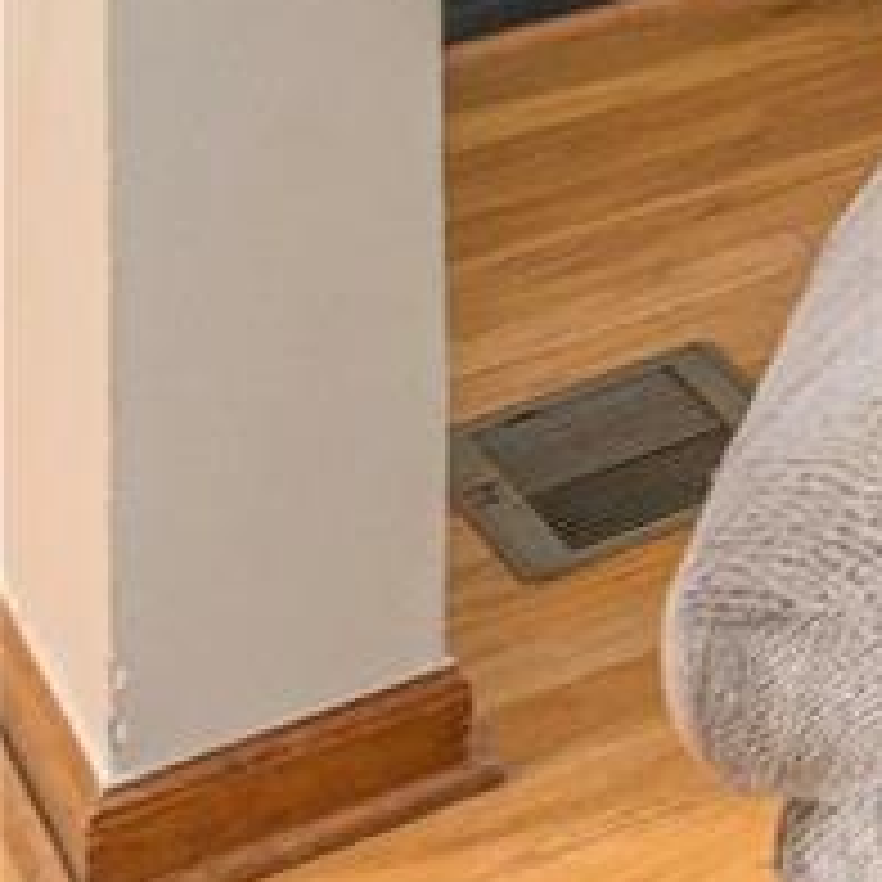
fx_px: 3575
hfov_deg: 6.0
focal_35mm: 124
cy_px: -1568
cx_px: 4604
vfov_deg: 10.7
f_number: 7.1
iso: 320
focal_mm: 14
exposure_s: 1/60
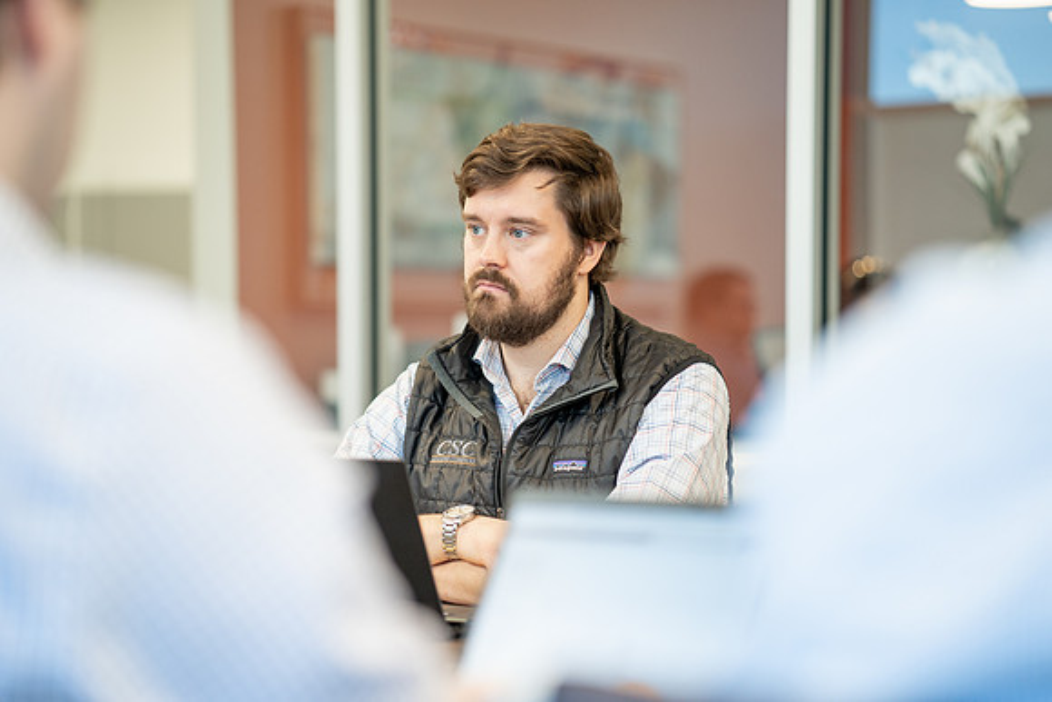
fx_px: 2638
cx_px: 501
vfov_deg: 15.2
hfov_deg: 22.6
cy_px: 368
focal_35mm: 90
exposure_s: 1/200
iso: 320
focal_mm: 85
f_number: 2
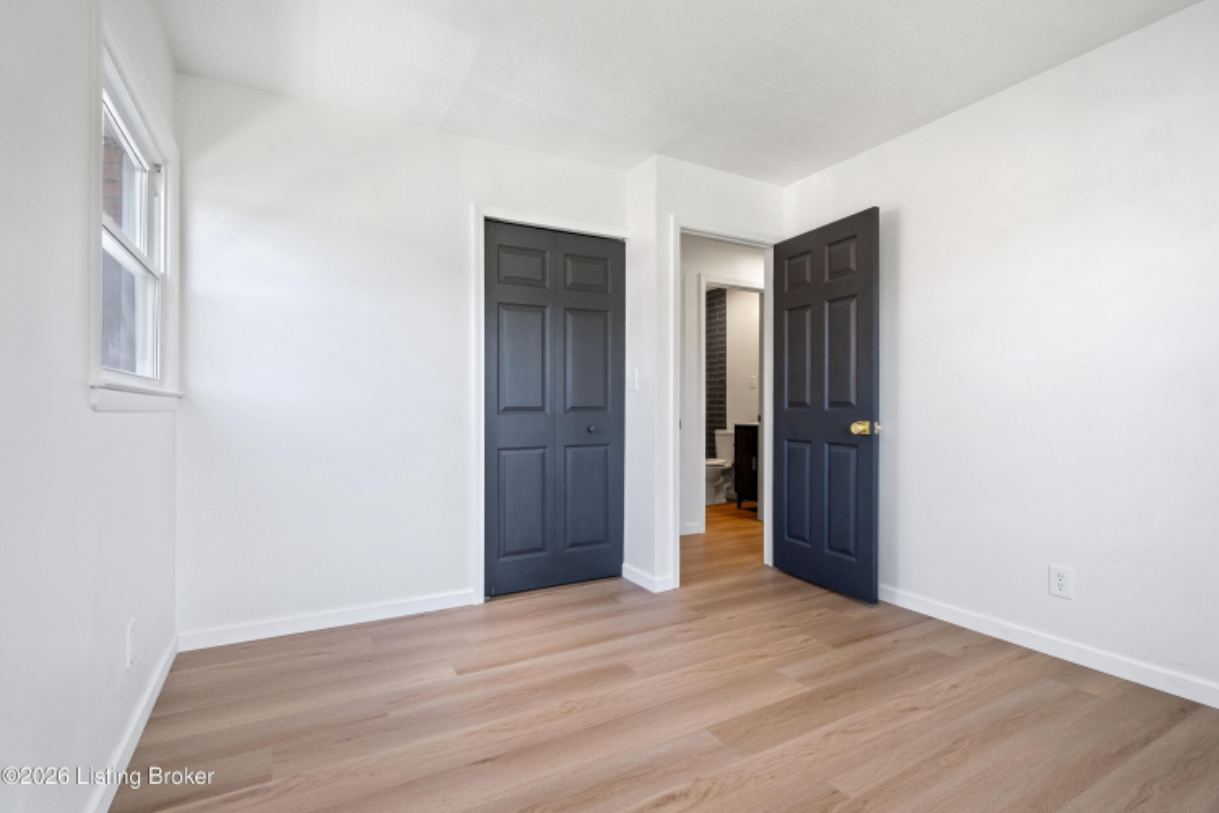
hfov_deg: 96.7
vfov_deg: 73.7
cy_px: 406
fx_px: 542
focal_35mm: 16
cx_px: 610
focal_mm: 16
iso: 800
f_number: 4
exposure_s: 1/100
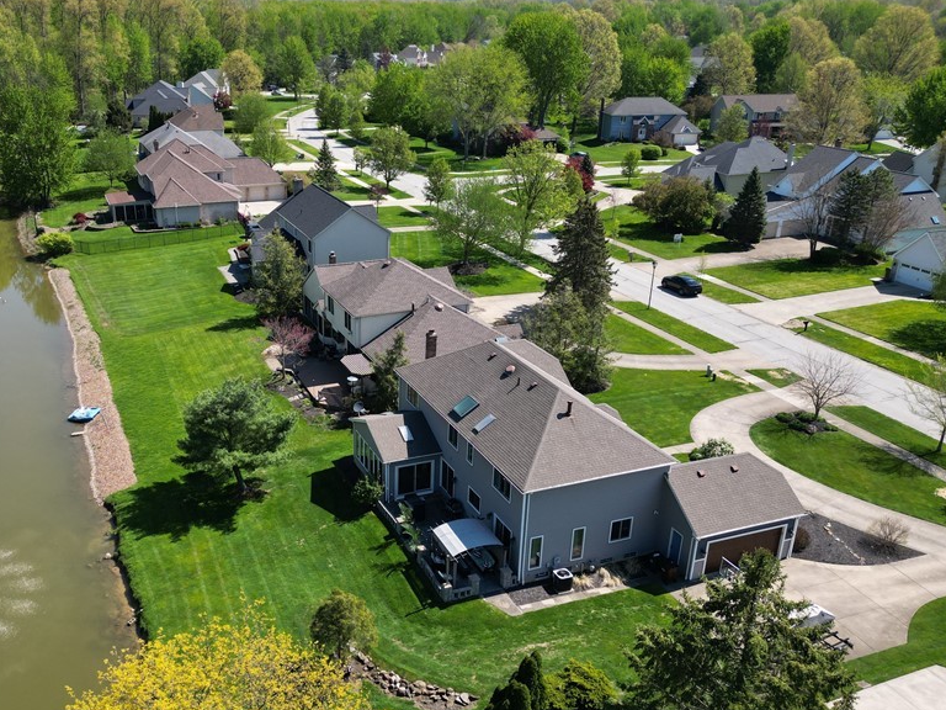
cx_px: 366
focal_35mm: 32
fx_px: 875
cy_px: 391
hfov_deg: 56.3
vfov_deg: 44.1
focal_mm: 6.72
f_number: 1.7
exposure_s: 1/2500
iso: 150
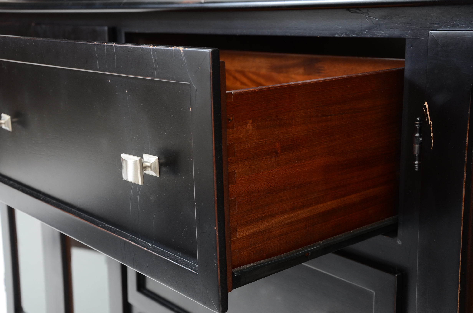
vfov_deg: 25.6
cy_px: 156
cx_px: 236
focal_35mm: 52
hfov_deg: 37.9
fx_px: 688
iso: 250
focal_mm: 35
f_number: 5.6
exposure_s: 1/160
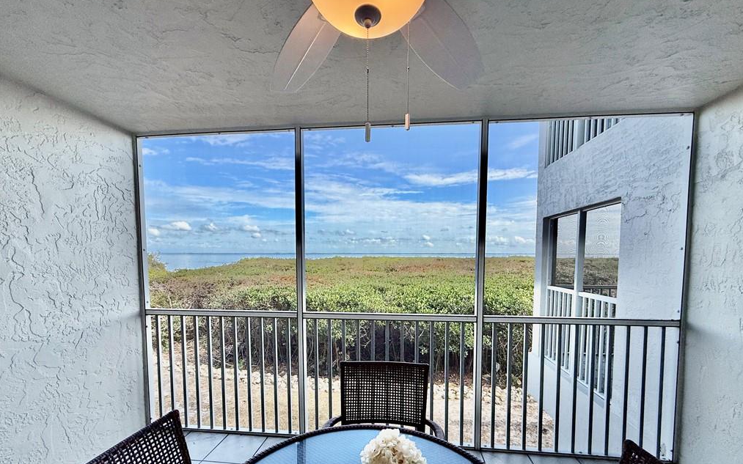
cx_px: 374
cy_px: 272
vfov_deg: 74.2
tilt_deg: -3.5
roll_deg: -0.1
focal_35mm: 15
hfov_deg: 101.5
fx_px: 304
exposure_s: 1/970
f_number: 2.2
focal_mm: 2.22
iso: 50
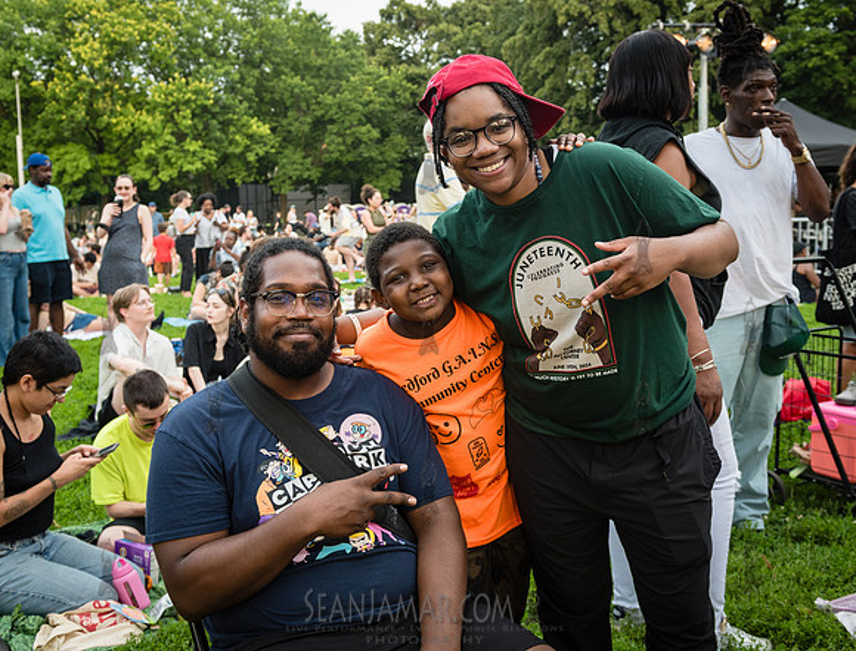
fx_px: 936
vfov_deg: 38.3
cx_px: 431
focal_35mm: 38
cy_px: 310
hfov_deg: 49.1
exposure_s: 1/640
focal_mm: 32
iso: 1000
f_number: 4
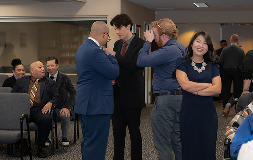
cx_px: 137
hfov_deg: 24.1
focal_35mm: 85
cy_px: 86
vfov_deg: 15.5
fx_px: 592
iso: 2500
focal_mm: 70
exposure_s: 1/160
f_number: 4
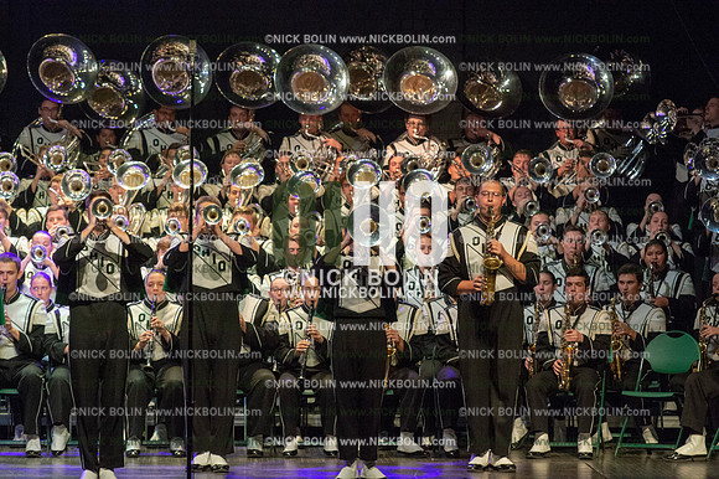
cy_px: 240
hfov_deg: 9.8
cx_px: 360
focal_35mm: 210
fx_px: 4192
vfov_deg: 6.5
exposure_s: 1/400
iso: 8000
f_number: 5.6
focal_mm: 210
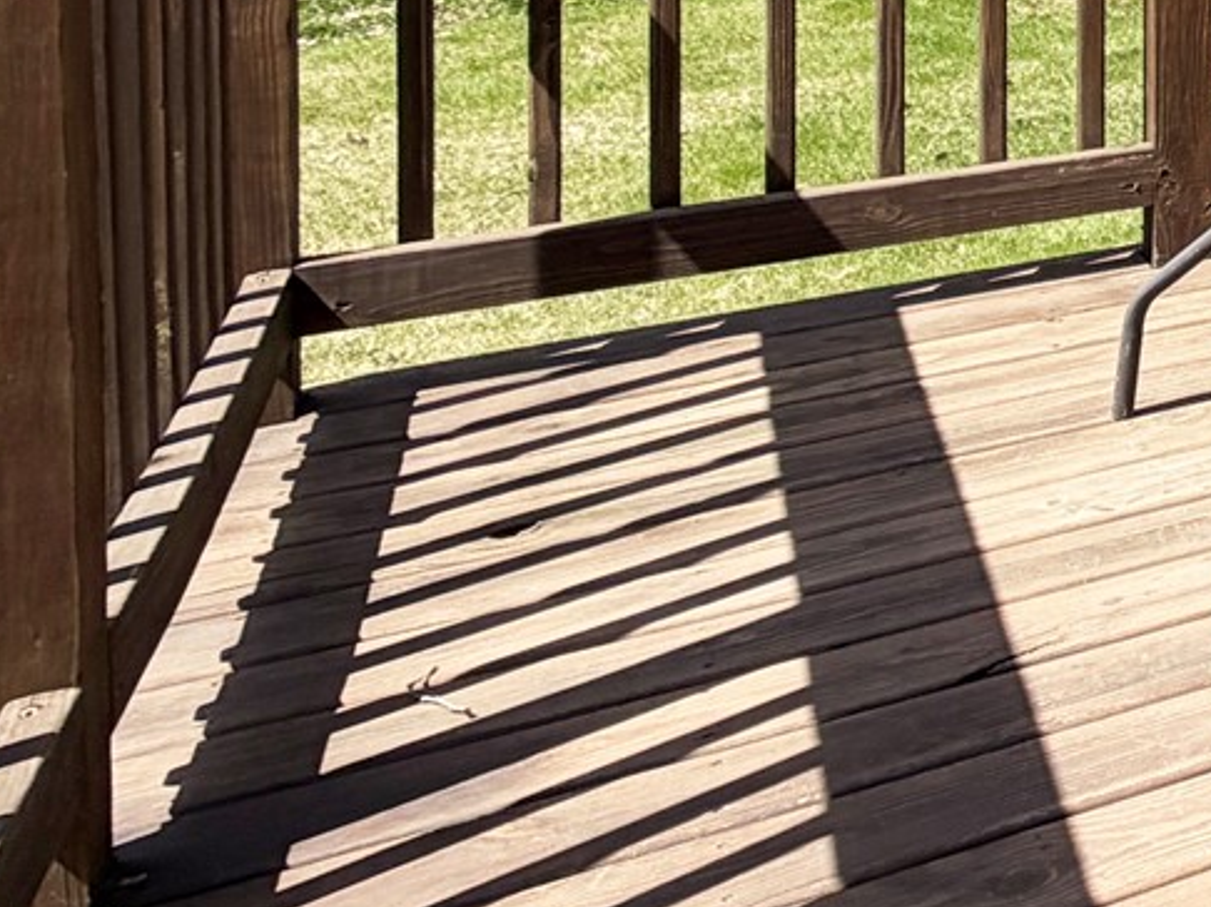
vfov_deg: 21.7
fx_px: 2063
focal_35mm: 59
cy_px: -354
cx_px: 2280
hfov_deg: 20.5
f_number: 2.2
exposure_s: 1/770
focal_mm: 2.22
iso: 32
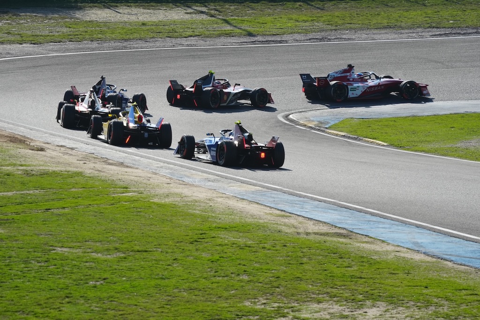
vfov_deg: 3.2
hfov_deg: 4.8
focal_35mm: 430
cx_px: 240
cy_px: 160
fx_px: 5731
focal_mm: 430
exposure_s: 1/1250
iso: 640
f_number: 10
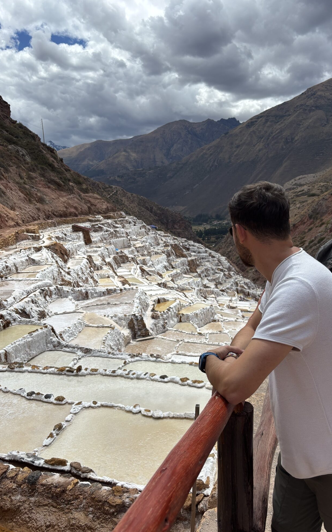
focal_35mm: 28
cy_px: 265
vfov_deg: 66.5
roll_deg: +0.5
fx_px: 406
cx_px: 184
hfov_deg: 44.5
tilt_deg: -8.6
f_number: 1.6
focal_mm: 5.96
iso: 50
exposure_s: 1/5076
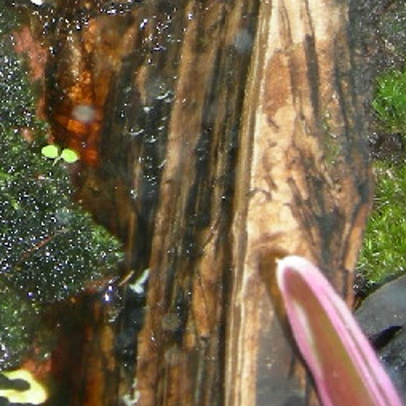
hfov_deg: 13.4
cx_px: 12
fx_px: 1712
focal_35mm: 129
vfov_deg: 13.2
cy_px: -82
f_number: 2.7
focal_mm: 7.5
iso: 64
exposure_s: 1/60.1
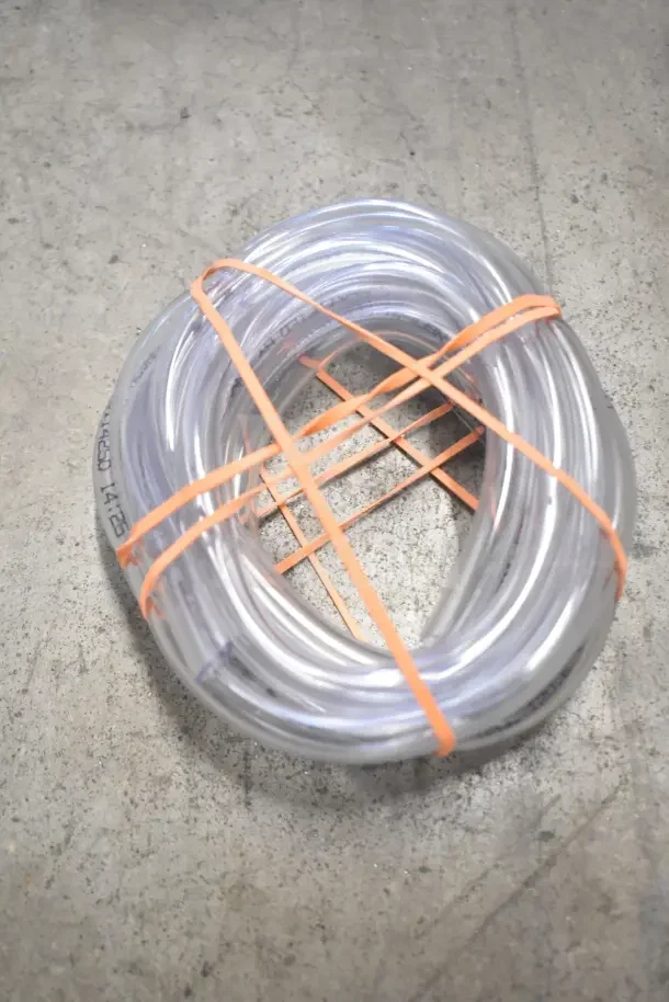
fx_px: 1295
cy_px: 501
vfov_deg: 42.3
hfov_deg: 29.0
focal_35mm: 46
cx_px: 334
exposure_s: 1/50
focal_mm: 31
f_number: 4.2
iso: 3200
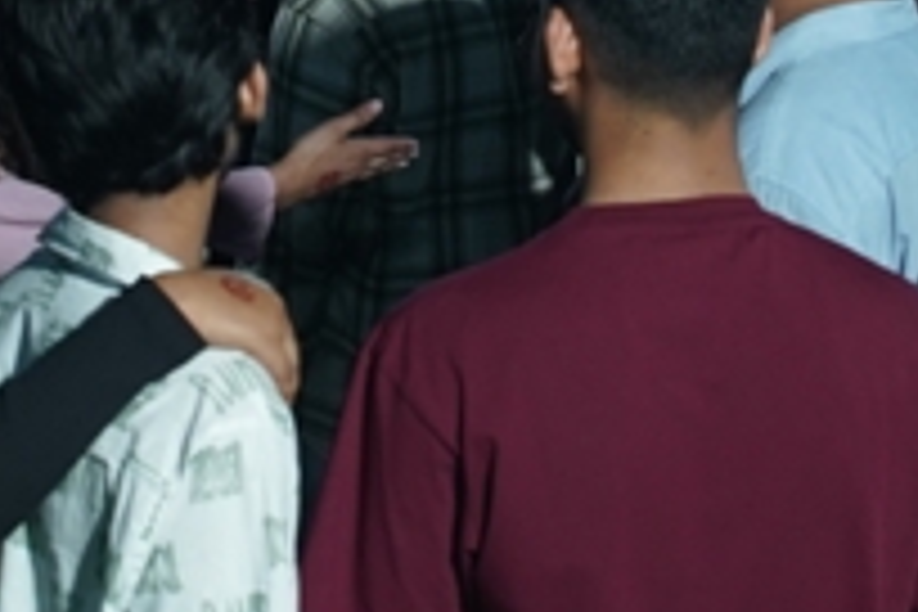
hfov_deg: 10.0
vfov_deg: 6.6
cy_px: -256
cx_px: 400
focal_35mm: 206
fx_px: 5253
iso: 1000
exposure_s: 1/160
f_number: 5
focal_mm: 35
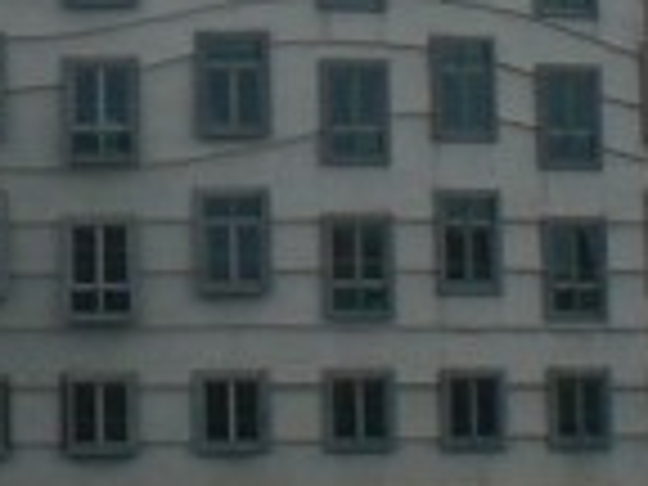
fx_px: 5073
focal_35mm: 271
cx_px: 261
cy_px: -153
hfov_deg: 7.3
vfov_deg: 5.5
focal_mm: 6.3
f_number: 4.4
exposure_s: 1/800
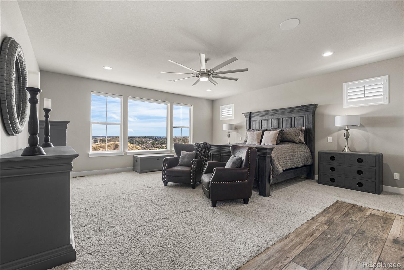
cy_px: 135
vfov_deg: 73.8
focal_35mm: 16
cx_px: 202
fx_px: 180
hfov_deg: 96.7
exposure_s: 1/160
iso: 200
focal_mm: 16
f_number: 8
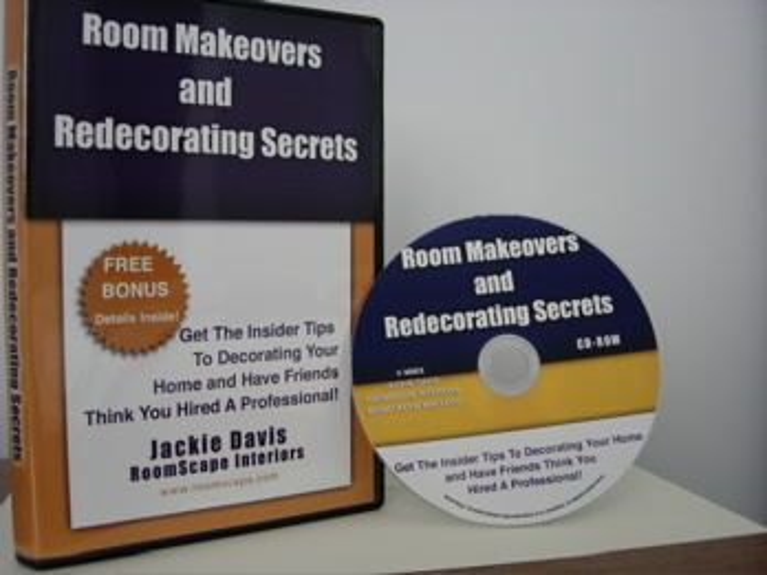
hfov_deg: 45.8
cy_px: 288
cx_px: 384
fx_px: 908
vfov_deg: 35.1
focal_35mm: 41
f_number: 2.9
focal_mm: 8.5
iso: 64
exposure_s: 1/33.9
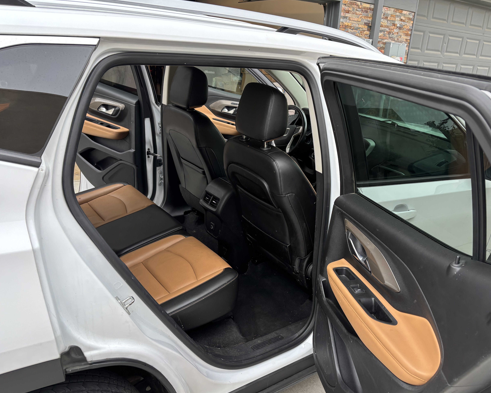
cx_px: 282
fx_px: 436
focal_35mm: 30
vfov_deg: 48.5
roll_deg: -5.4
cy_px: 214
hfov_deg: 58.5
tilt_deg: -20.6
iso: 80
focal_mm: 5.96
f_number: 1.6
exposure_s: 1/121
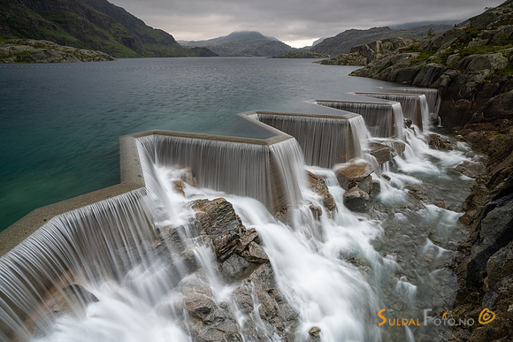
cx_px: 274
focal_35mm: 20
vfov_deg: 61.8
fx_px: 286
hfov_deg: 83.7
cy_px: 173
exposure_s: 1
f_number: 10
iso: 50
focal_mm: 18.5
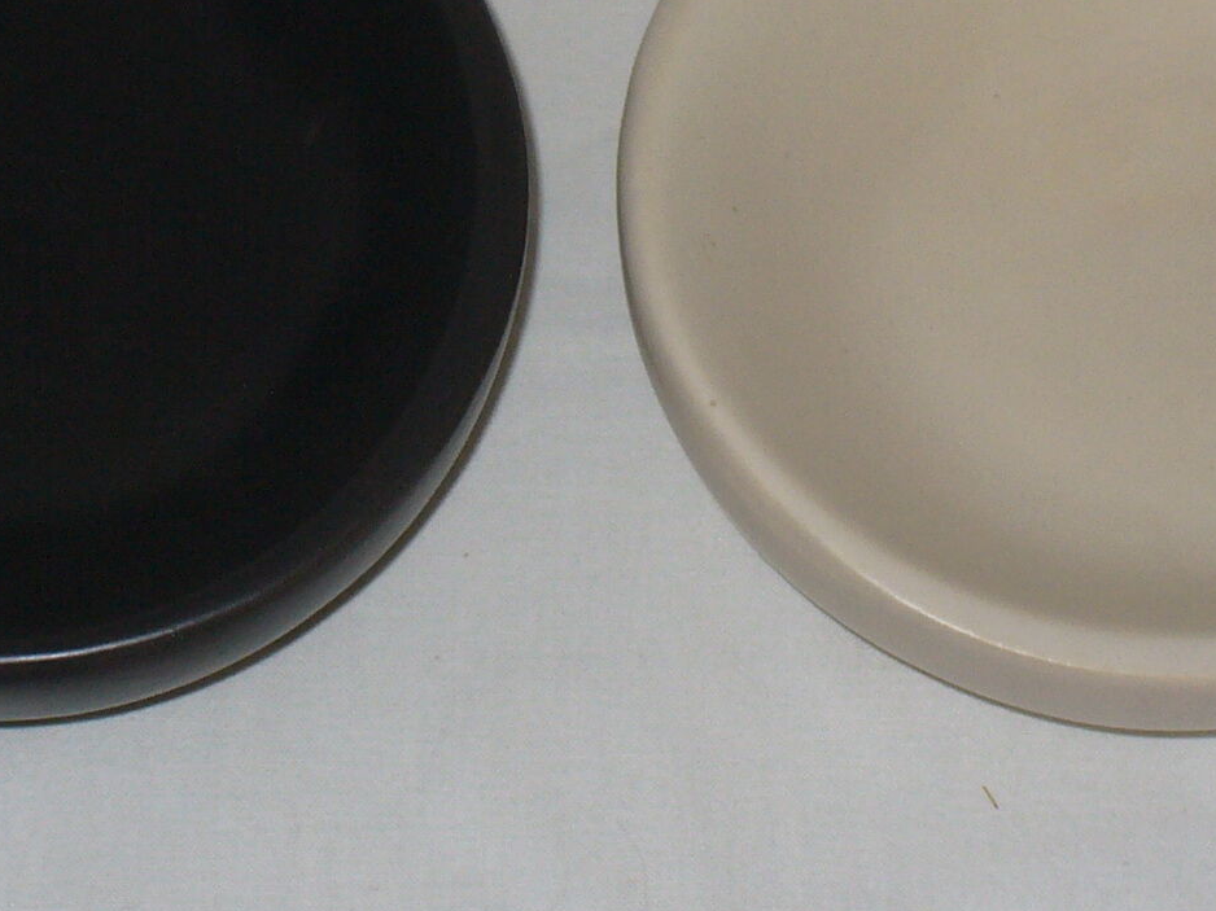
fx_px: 3547
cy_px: 86
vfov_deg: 14.5
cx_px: 524
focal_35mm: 101
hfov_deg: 19.4
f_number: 2.8
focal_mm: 6.1
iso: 100
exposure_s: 1/30
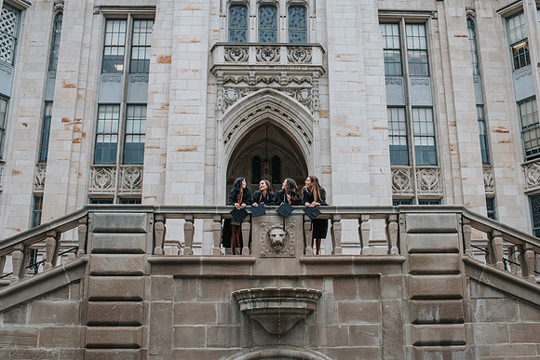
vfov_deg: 32.0
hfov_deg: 46.5
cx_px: 286
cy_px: 183
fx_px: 628
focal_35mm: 42
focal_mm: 35
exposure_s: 1/320
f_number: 3.5
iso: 100
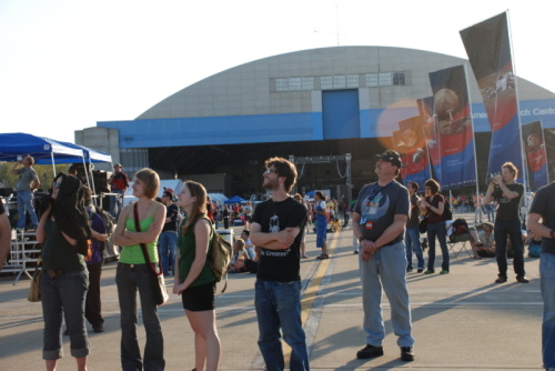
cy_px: 186
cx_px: 278
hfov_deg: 35.0
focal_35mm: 57
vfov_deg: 23.8
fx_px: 879
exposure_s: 1/125
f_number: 5.6
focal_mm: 38
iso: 100
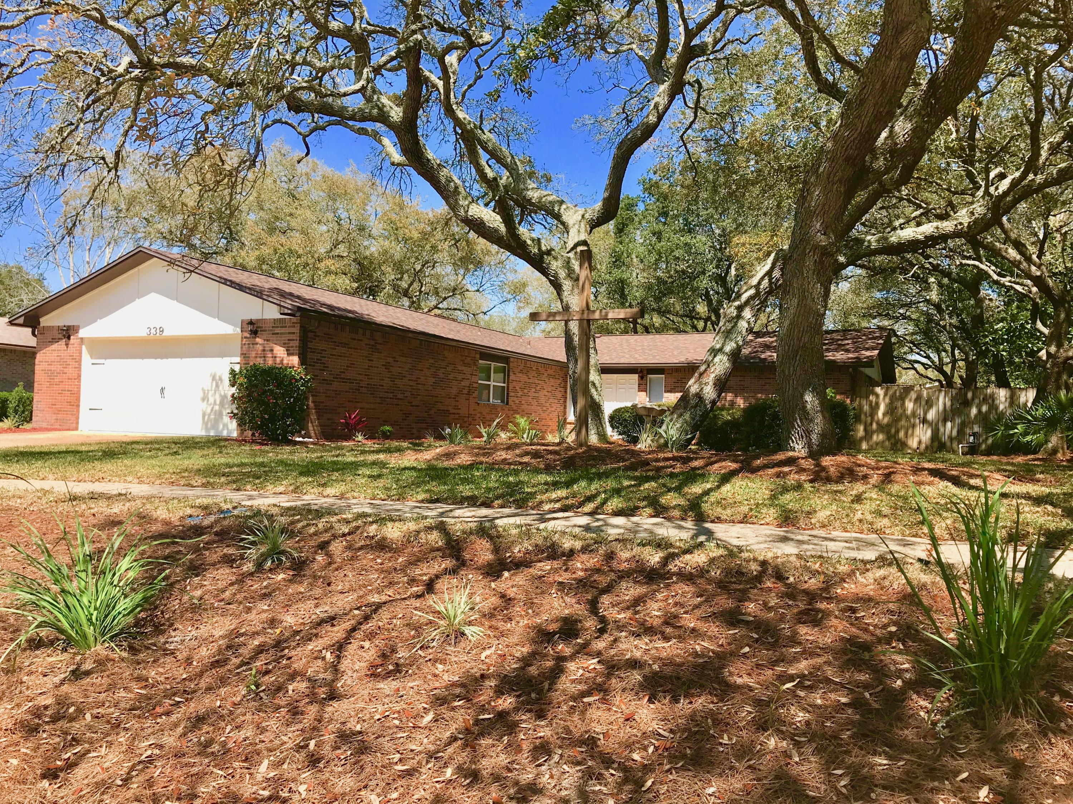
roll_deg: -1.2
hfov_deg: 63.4
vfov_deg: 49.7
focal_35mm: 28
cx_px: 536
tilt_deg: +2.0
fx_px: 868
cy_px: 402
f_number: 1.8
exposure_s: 1/1153
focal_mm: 3.99
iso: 20
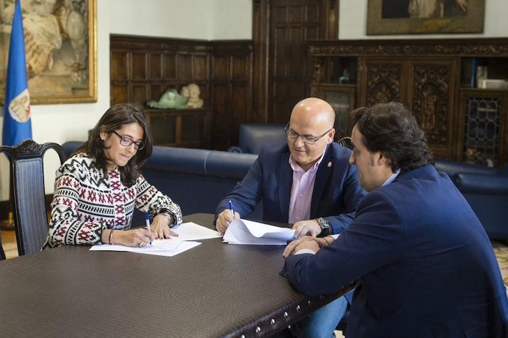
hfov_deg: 39.6
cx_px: 254
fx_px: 705
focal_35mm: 50
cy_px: 169
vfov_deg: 27.0
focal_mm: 50
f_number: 4
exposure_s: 1/125
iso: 1600
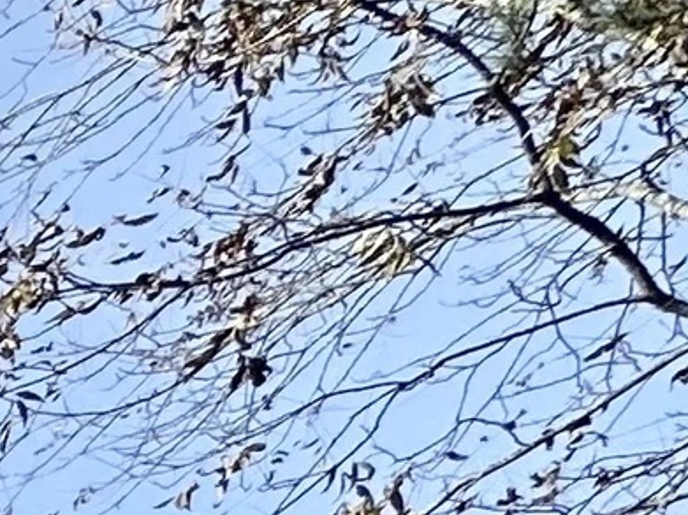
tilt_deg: +2.7
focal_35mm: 110
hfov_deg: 9.8
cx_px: -1665
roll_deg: -1.6
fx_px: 2186
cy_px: 1710
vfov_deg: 9.4
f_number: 2.2
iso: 40
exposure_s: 1/578
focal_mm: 2.22
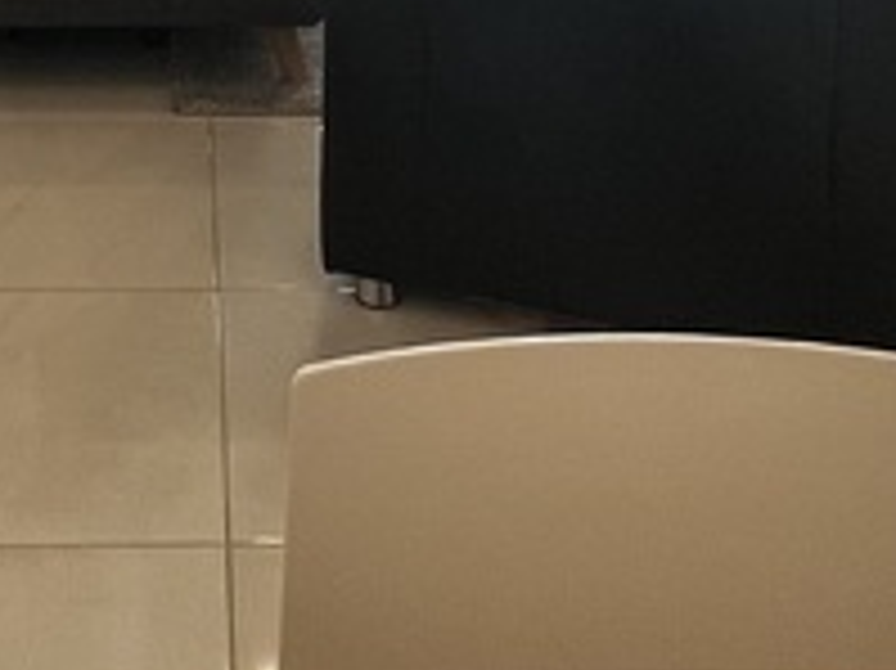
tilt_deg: +2.0
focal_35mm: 67
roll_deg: -0.5
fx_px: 1733
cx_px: 261
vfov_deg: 16.1
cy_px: -728
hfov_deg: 28.7
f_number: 1.8
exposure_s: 1/100
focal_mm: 1.57
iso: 50
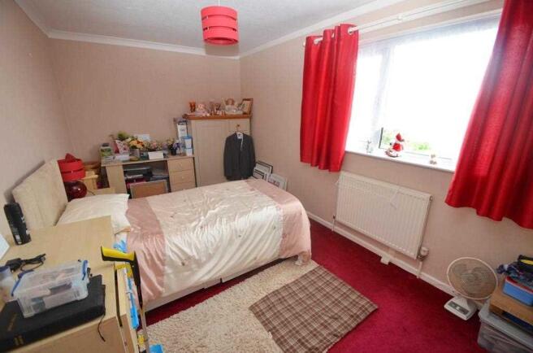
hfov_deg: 100.5
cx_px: 266
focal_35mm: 15
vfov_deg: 77.0
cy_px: 176
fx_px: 222
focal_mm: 10
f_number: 4
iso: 900
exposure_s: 1/60
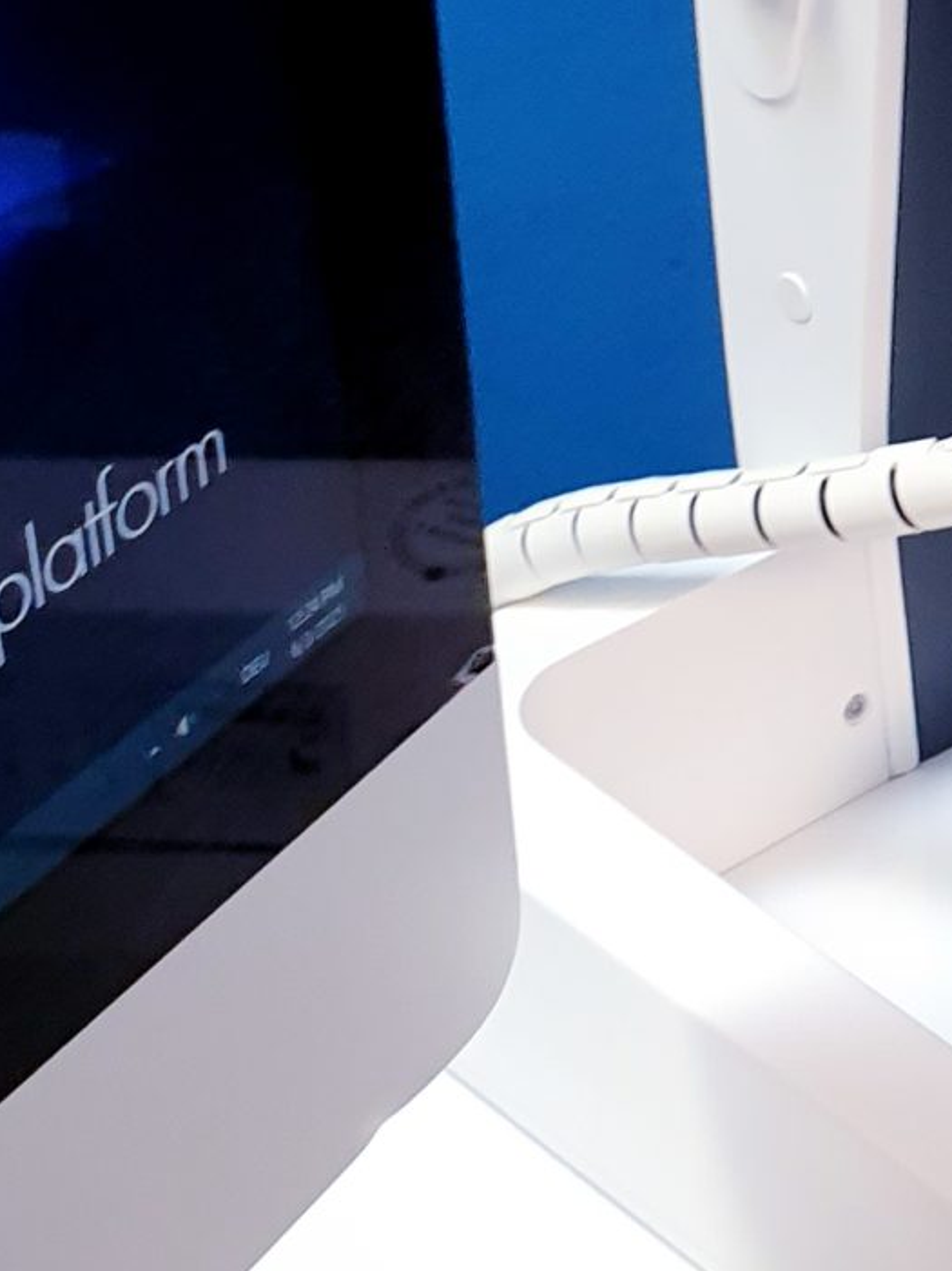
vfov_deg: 19.7
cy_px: -147
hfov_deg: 14.1
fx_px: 3487
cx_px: 1617
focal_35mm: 95
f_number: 2.4
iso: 160
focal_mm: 4.3
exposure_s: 1/50
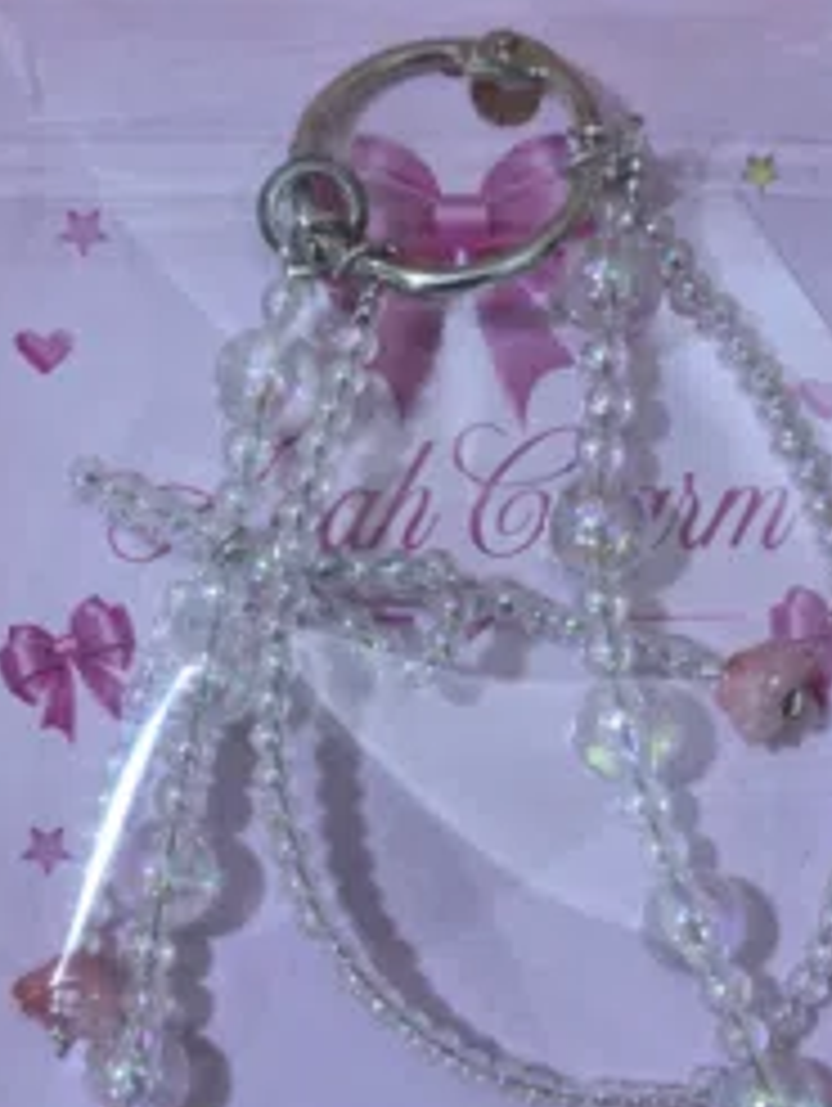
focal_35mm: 112
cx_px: 450
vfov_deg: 17.5
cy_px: 778
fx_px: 3583
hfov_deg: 13.2
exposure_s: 1/33.3
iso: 320
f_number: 2.4
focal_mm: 7.9
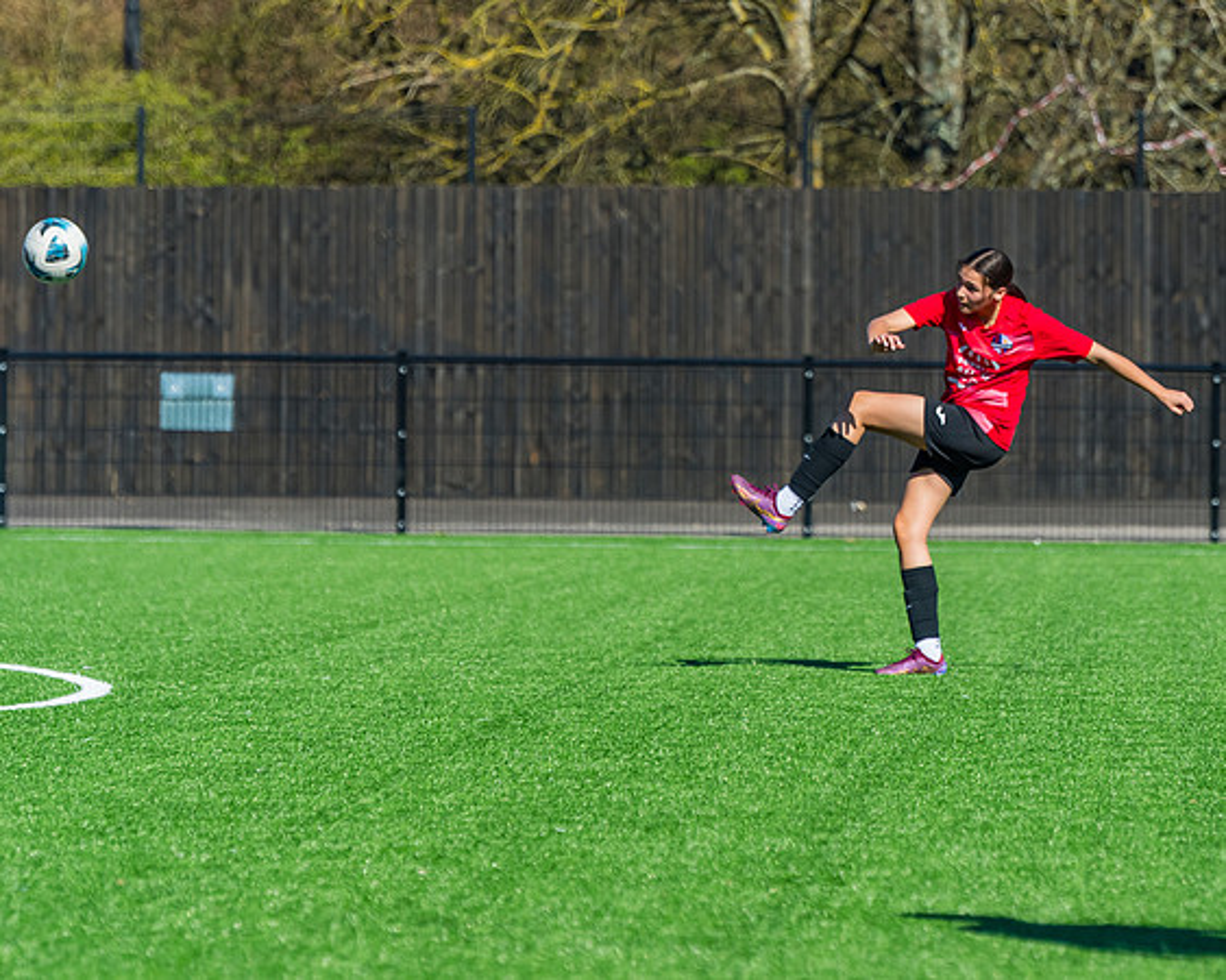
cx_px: 822
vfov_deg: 5.2
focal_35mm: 297
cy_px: 501
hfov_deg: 6.5
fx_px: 10776
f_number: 5
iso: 400
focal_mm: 210
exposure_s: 1/2500
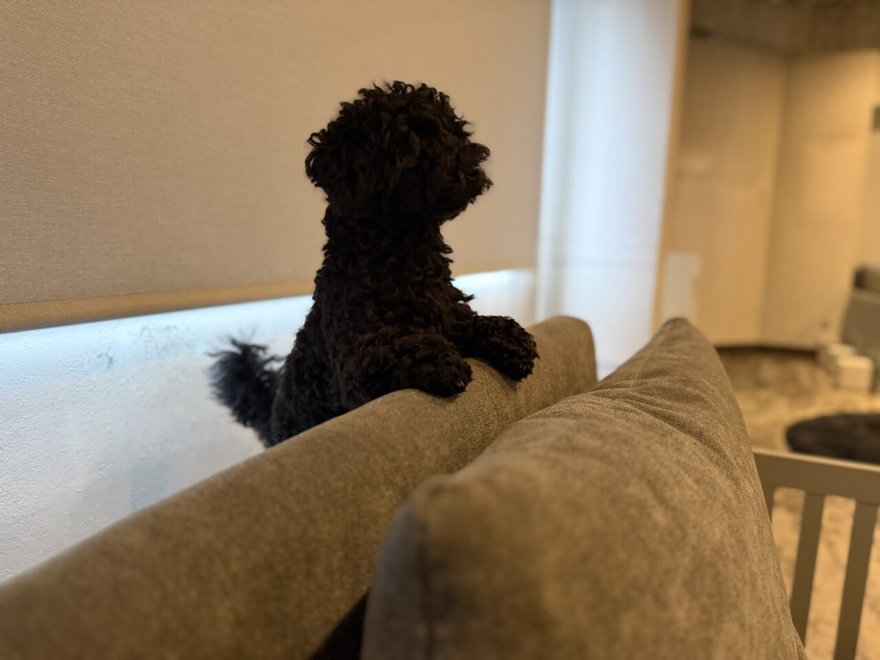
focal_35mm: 24
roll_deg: -1.9
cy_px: 330
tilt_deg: -9.8
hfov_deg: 71.6
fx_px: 610
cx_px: 440
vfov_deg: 56.8
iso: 500
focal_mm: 6.76
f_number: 1.78
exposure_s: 1/60
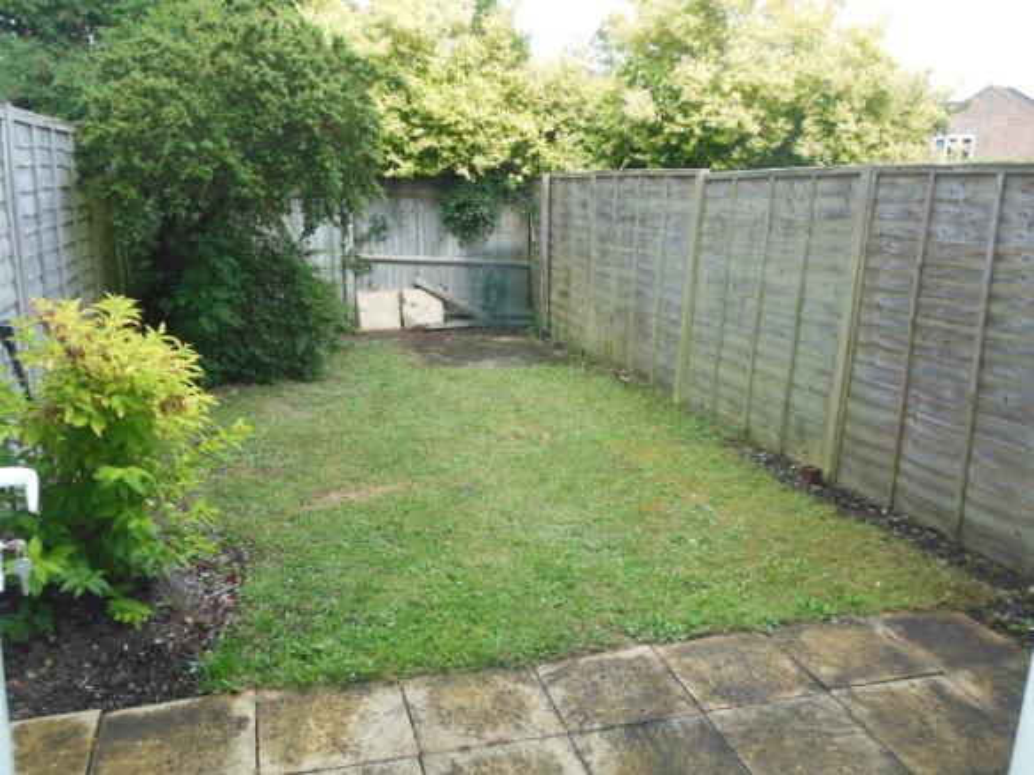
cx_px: 517
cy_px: 388
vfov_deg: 48.2
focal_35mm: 29
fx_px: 866
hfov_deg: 61.7
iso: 125
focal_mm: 5.2
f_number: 3.3
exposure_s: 1/200
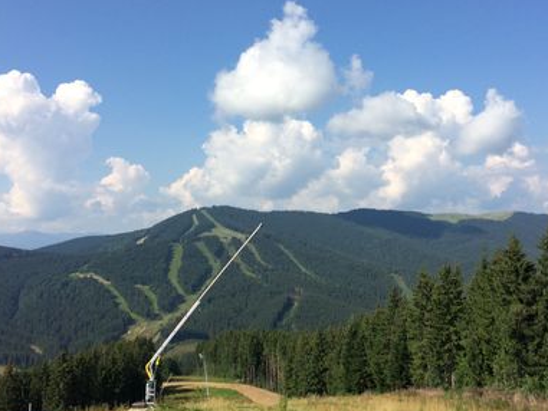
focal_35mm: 39
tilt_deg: +2.5
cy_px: 193
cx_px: 283
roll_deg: +0.7
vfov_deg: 36.8
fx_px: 618
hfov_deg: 47.8
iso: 32
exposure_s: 1/2564
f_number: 2.2
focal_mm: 4.15
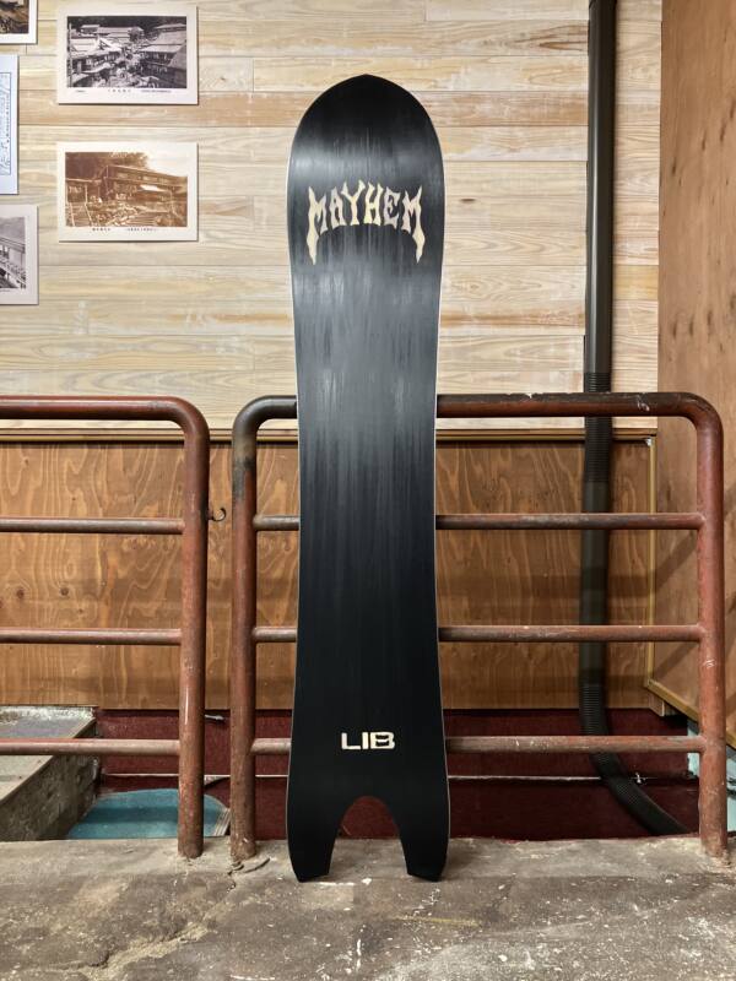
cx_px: 368
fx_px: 794
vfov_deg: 63.4
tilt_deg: +0.9
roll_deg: -0.9
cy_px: 490
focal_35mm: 28
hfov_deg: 49.7
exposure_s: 1/50
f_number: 1.8
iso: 160
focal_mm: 3.99
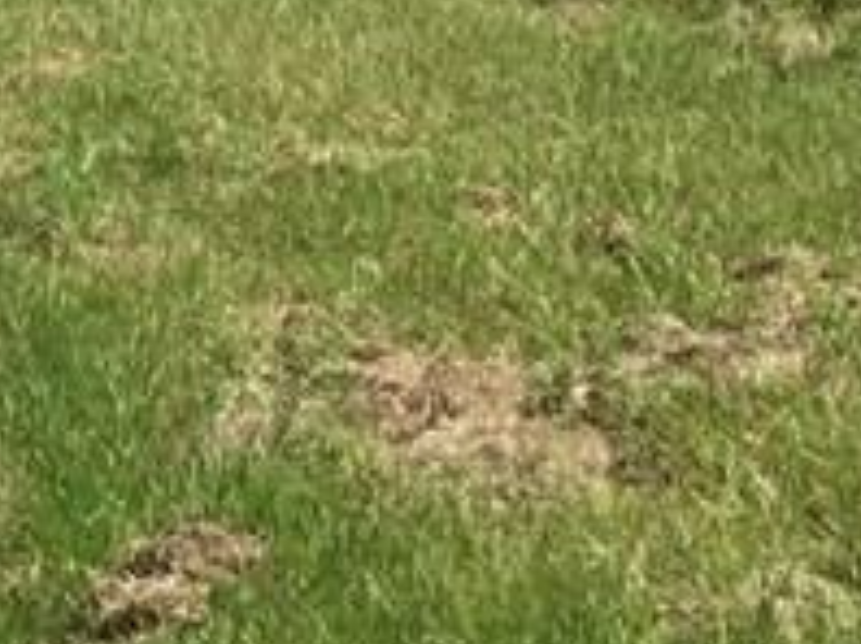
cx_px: -74
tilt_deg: +3.5
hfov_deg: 12.9
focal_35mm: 150
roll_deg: -0.8
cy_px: -439
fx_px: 3726
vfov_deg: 9.5
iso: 32
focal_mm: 4.15
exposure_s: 1/1721
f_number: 2.2
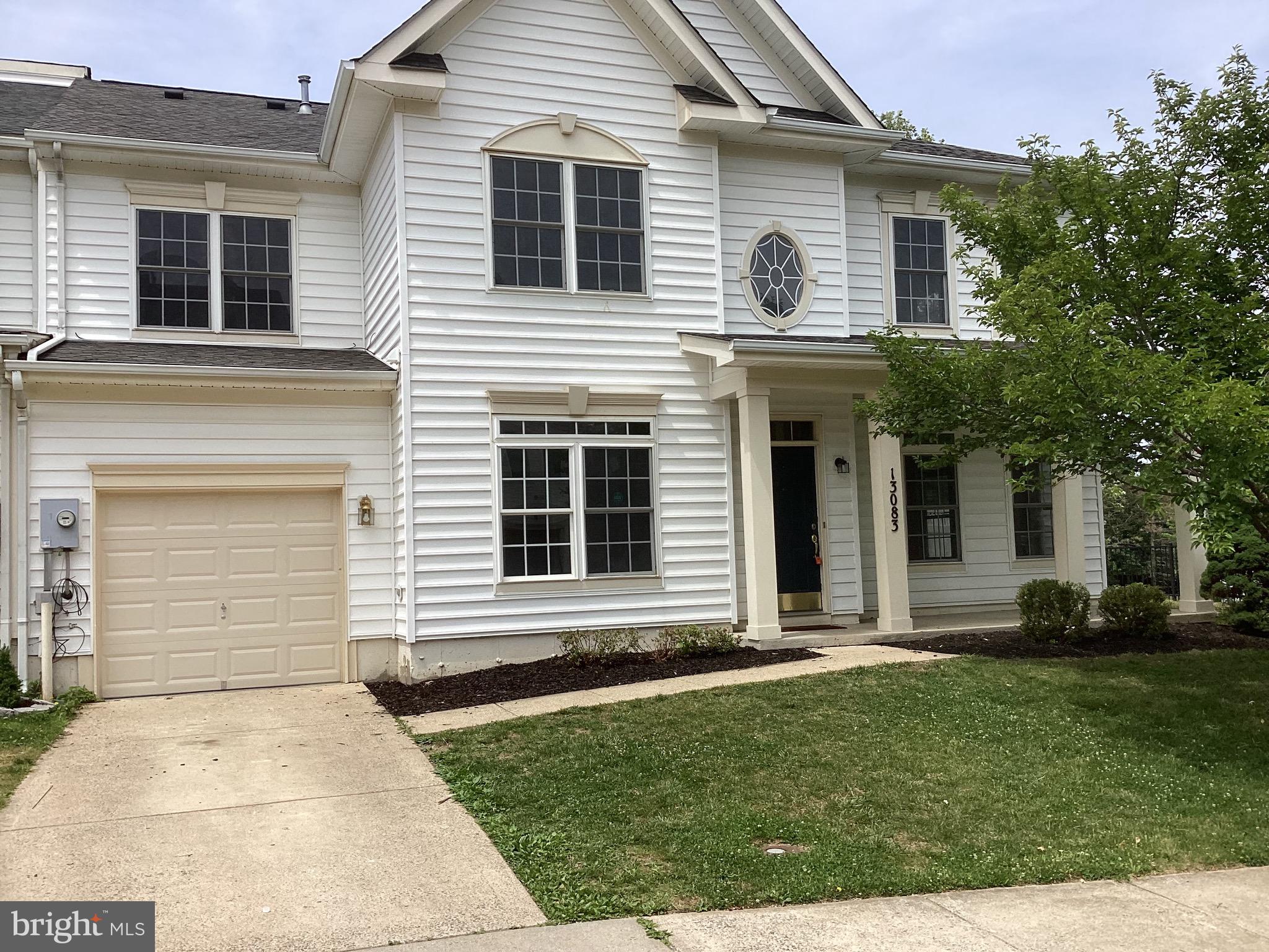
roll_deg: +2.1
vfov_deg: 45.4
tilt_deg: +4.3
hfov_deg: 58.4
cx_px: 634
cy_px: 476
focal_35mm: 31
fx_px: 1136
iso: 25
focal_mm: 3.3
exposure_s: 1/1631
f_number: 2.4
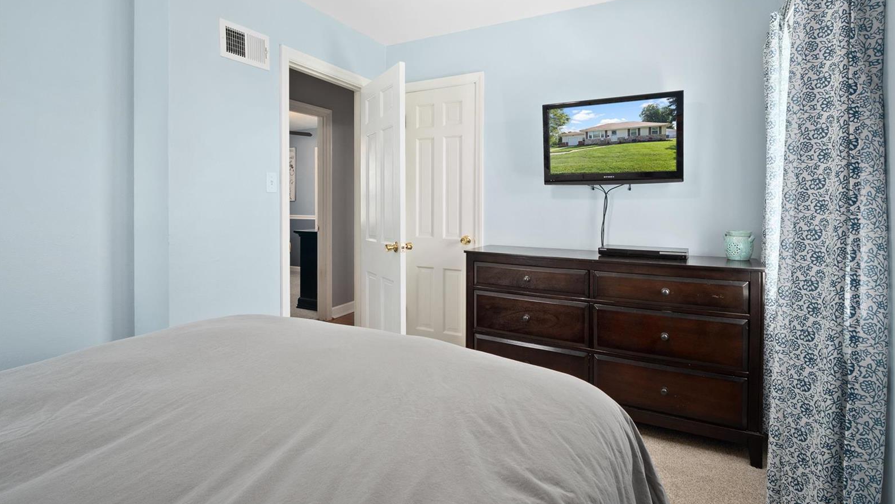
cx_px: 452
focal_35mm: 17
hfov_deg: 95.9
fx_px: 403
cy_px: 214
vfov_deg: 63.6
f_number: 8
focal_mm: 8
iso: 400
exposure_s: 1/3
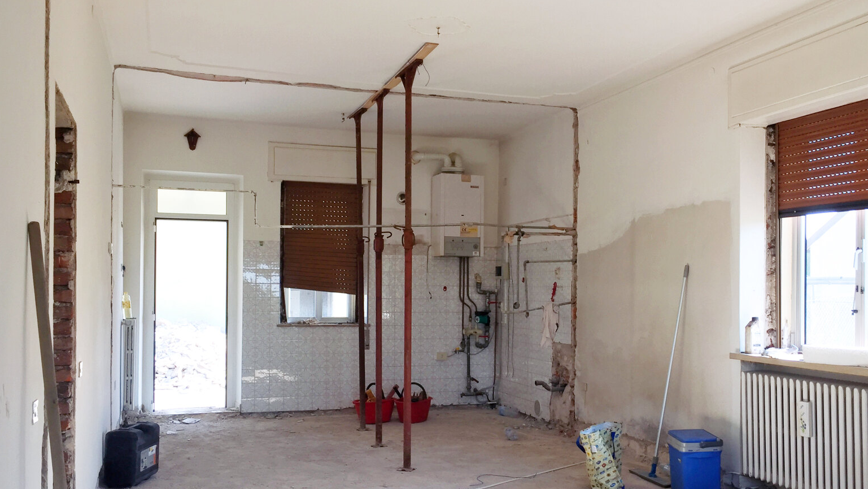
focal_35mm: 37
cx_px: 492
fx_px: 852
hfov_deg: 53.8
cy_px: 284
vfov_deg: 31.9
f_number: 2.2
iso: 32
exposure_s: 1/118
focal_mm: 4.15
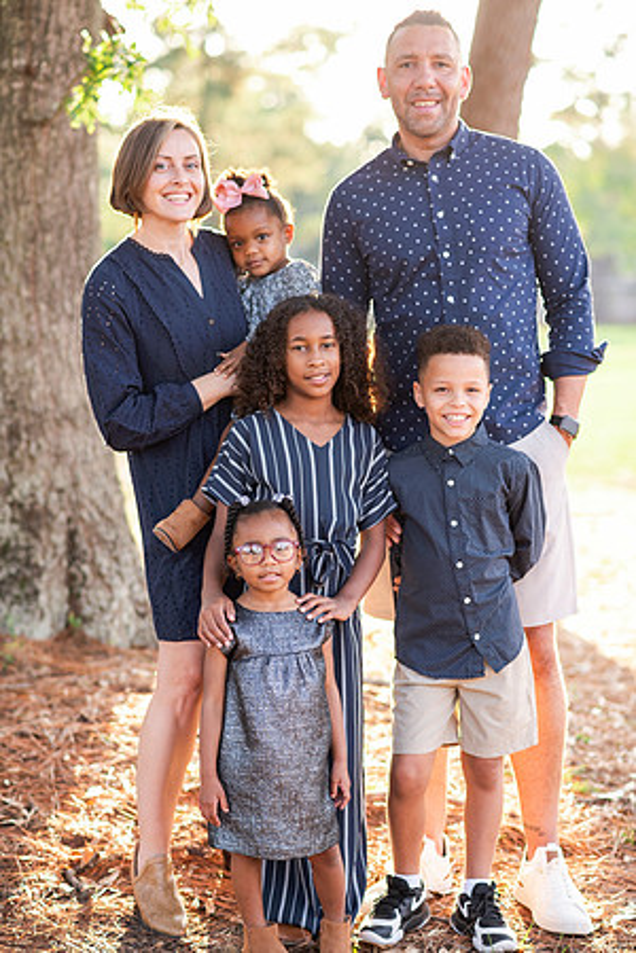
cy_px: 476
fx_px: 2252
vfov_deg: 23.9
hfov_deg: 16.1
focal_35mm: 85
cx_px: 318
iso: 320
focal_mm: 85
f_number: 2.5
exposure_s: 1/500
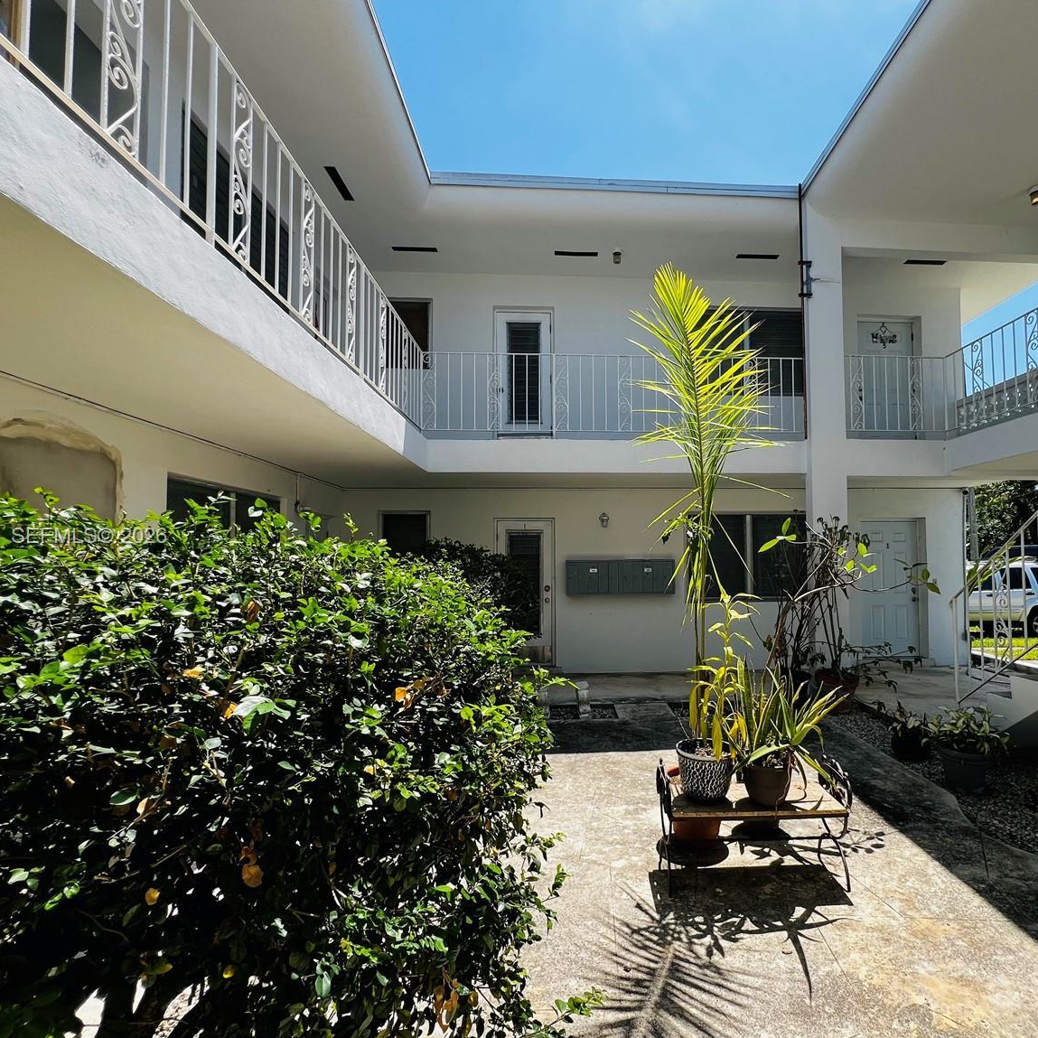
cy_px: 538
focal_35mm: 16
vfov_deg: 87.4
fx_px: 543
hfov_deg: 86.6
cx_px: 609
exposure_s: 1/681
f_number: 1.8
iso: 32
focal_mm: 1.57
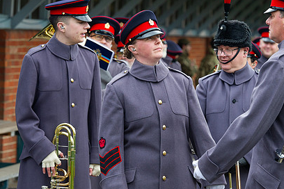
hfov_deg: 8.5
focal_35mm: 242
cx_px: 179
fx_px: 1909
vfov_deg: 5.7
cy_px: 93
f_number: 5
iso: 400
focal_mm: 160
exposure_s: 1/250
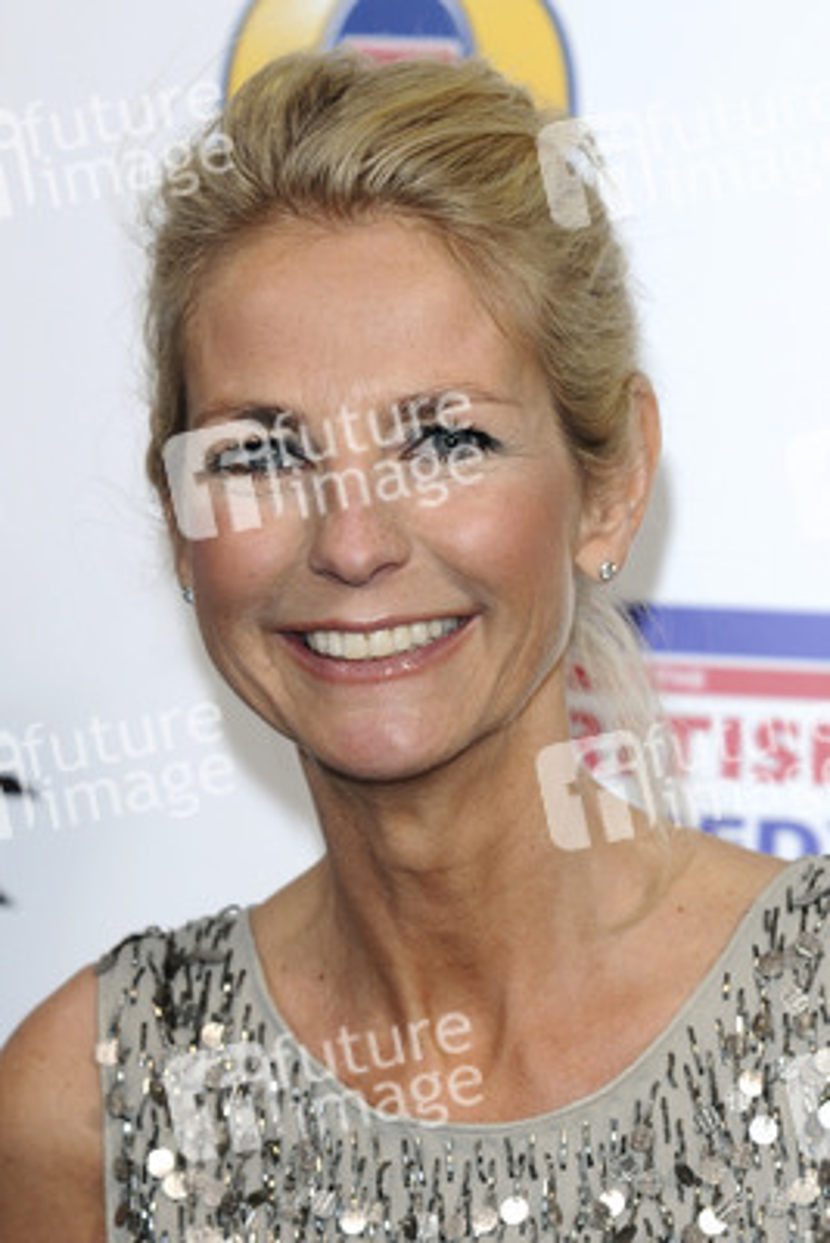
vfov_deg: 17.1
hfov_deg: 11.4
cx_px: 415
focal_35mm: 120
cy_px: 622
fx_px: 4146
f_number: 4.5
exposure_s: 1/200
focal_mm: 80
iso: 320
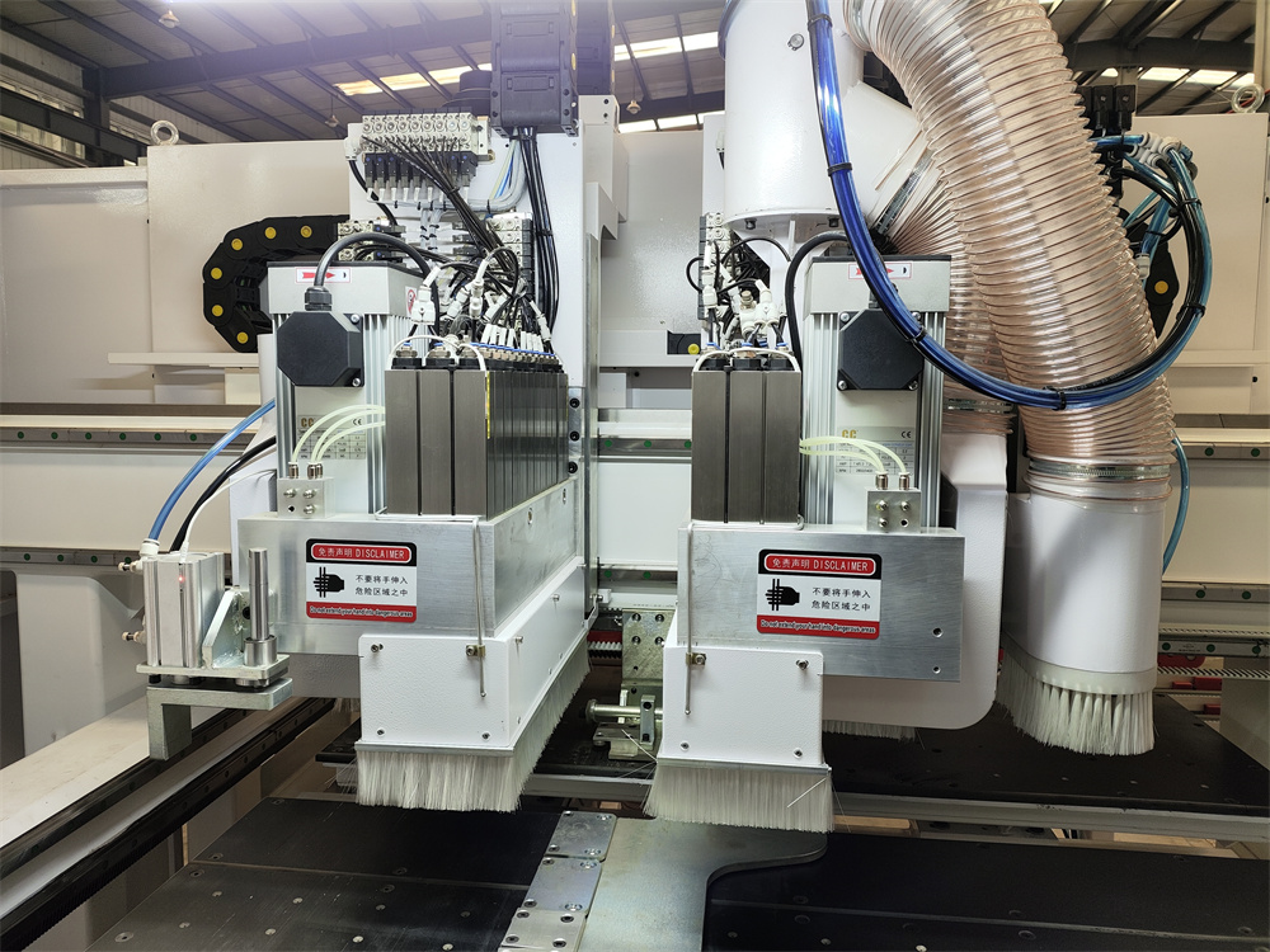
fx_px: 917
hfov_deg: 69.4
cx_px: 635
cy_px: 476
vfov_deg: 54.9
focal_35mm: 25
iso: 64
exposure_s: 1/50
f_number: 1.79
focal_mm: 4.71
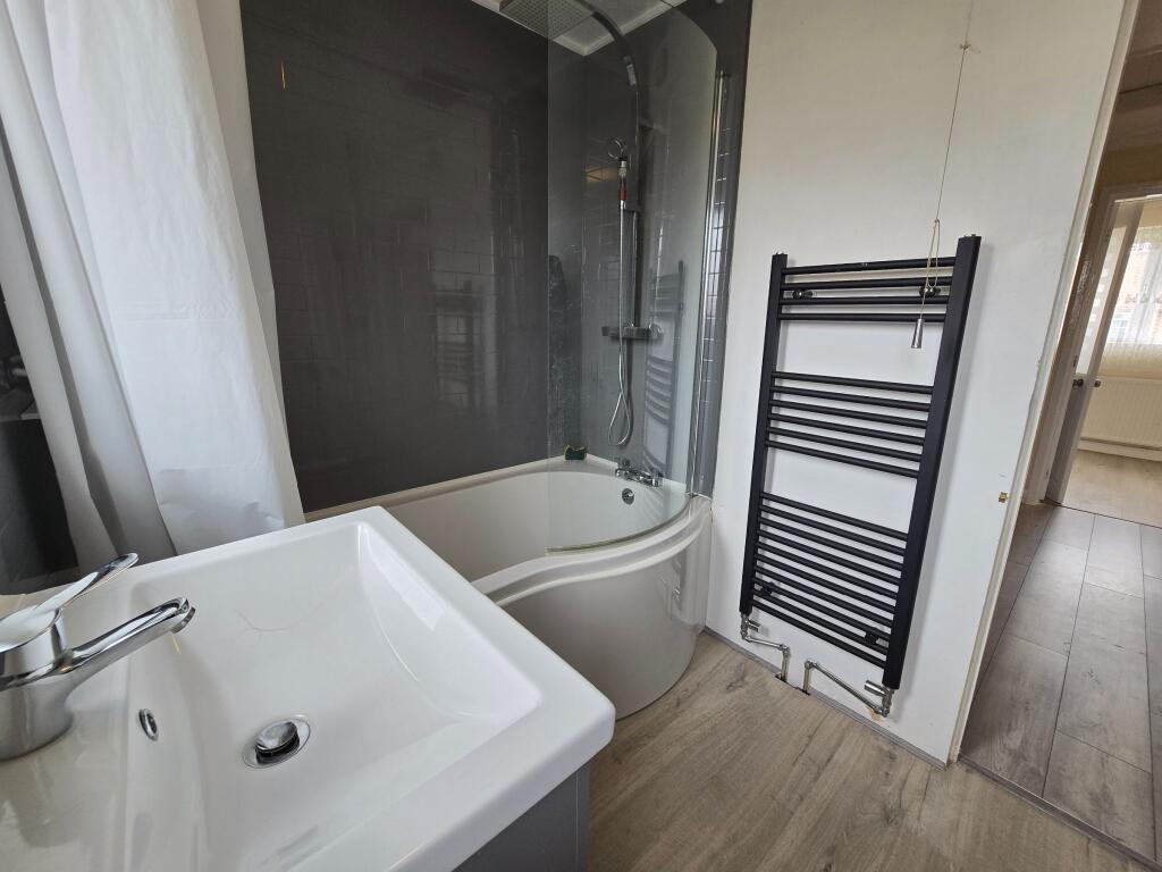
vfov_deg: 89.9
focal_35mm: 13
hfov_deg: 106.2
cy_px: 436
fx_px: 436
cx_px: 581
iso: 100
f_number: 2.2
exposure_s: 1/100
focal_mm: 2.2
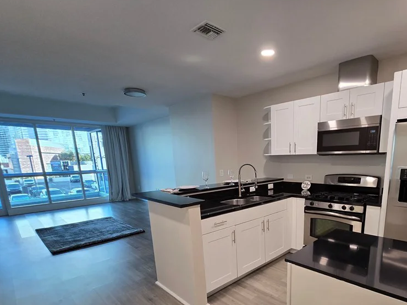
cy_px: 203
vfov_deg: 69.6
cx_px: 253
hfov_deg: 86.1
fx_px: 212
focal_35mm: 18
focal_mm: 2.2
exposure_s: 1/60
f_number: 2.2
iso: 125
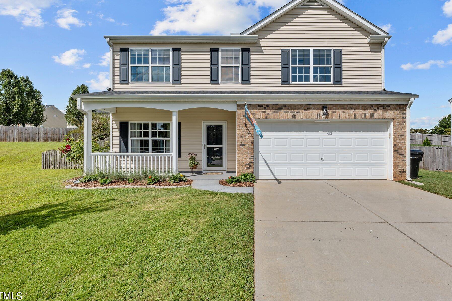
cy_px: 140
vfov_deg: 73.6
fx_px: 201
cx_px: 254
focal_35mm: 16
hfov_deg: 96.3
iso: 200
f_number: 7.1
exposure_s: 1/1250
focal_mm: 14
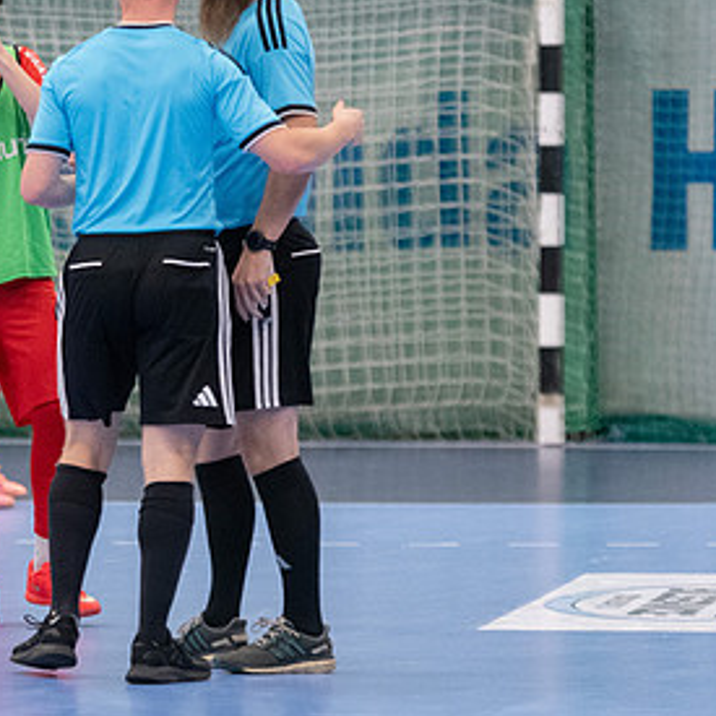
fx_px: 8799
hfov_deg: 4.7
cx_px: -13
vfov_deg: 4.7
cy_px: 324
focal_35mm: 376
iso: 6400
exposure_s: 1/640
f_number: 3.2
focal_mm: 140
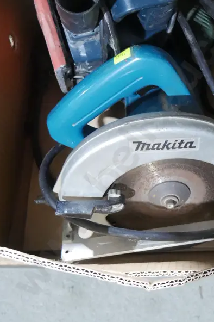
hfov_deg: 24.4
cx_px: 190
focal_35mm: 54
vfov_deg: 35.9
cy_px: 72
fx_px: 482
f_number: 3.6
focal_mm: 15
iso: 3200
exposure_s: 1/60
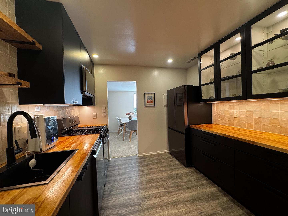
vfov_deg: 85.7
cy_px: 108
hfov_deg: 102.1
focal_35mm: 14
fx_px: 116
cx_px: 144
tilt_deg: -1.3
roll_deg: +1.9
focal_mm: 2.22
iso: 200
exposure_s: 1/63
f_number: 2.2
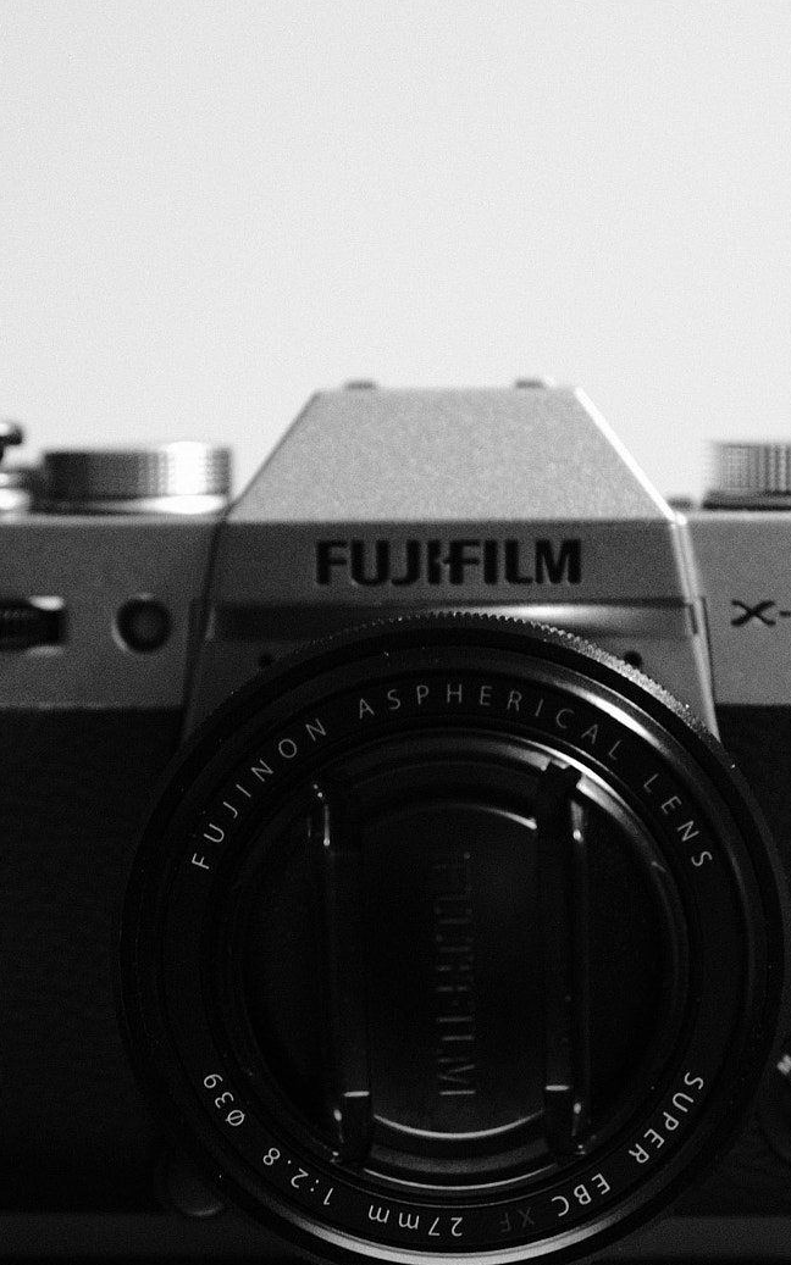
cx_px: 175
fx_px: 4174
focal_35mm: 121
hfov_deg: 10.8
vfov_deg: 17.2
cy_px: 636
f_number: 2.8
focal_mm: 51.6
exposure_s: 1/50
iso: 4000
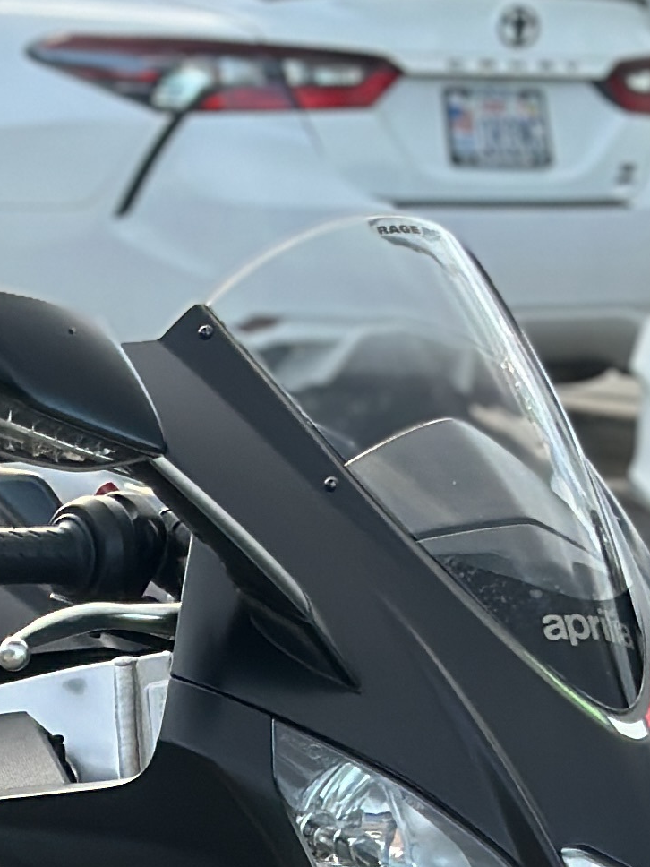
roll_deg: -1.0
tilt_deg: -14.3
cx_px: -60
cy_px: 1114
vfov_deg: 9.7
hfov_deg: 7.4
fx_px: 5007
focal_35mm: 200
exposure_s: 1/97
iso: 125
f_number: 1.78
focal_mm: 6.86
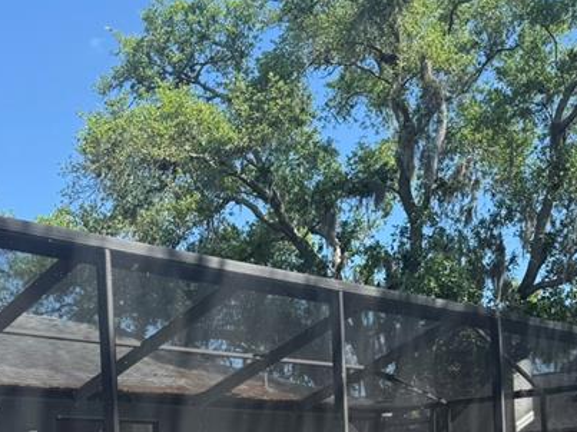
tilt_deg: +0.5
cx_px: 152
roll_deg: +2.6
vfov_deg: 22.4
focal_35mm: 61
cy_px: 501
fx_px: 1016
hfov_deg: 31.2
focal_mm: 6.76
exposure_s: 1/1585
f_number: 1.78
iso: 80
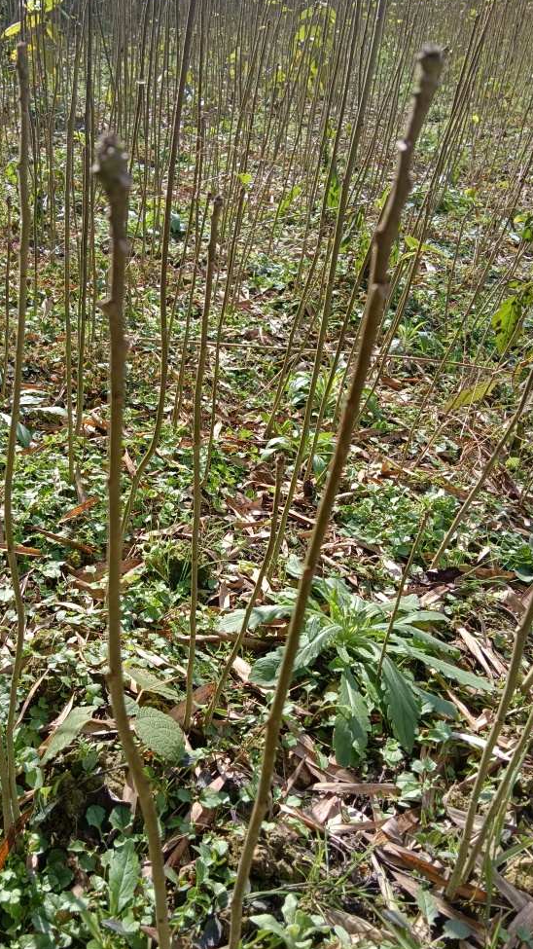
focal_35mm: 31
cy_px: 476
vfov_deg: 62.6
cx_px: 195
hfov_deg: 37.5
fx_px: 779
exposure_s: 1/293
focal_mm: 3.96
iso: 100
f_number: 1.8
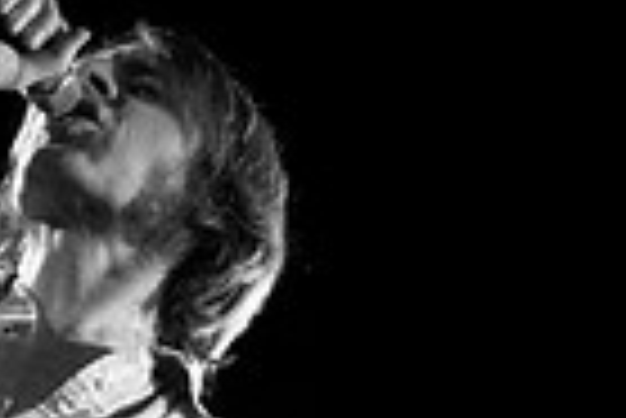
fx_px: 2176
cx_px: -558
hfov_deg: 14.2
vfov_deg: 11.0
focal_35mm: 125
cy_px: 243
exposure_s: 1/125
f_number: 3.2
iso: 800
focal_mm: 20
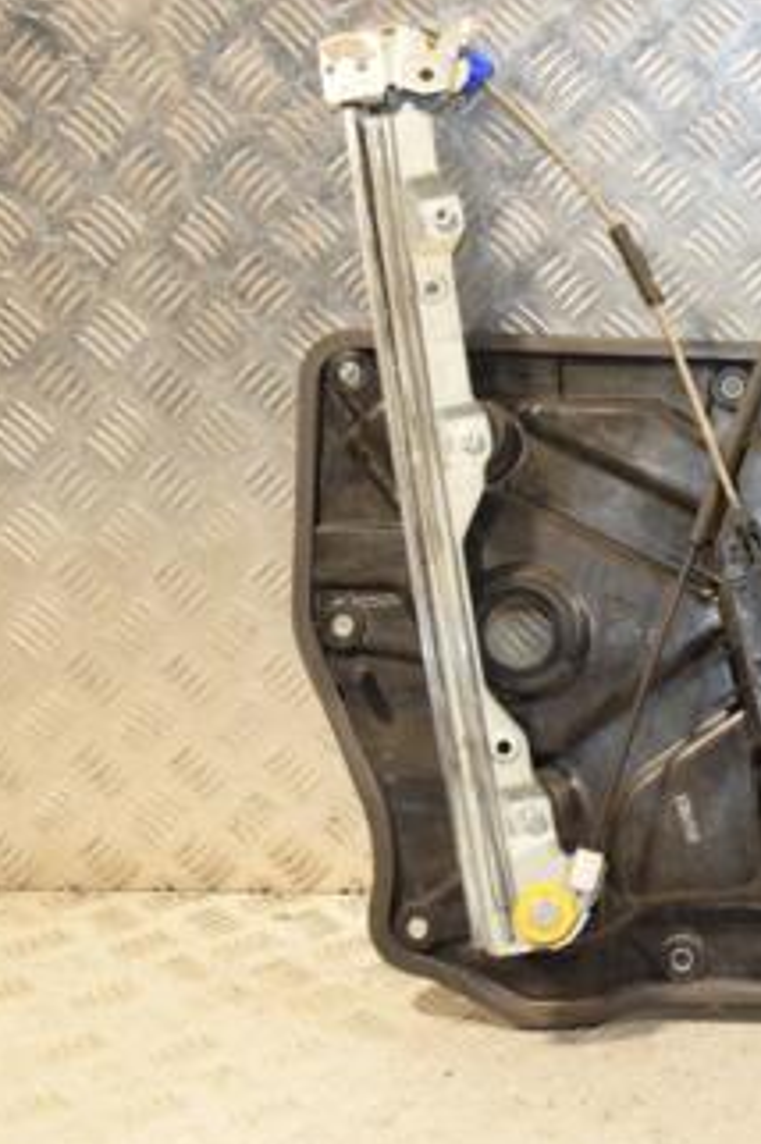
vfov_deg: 28.9
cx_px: 932
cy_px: 480
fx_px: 2222
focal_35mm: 70
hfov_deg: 18.4
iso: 800
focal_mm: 25
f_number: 5
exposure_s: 1/200
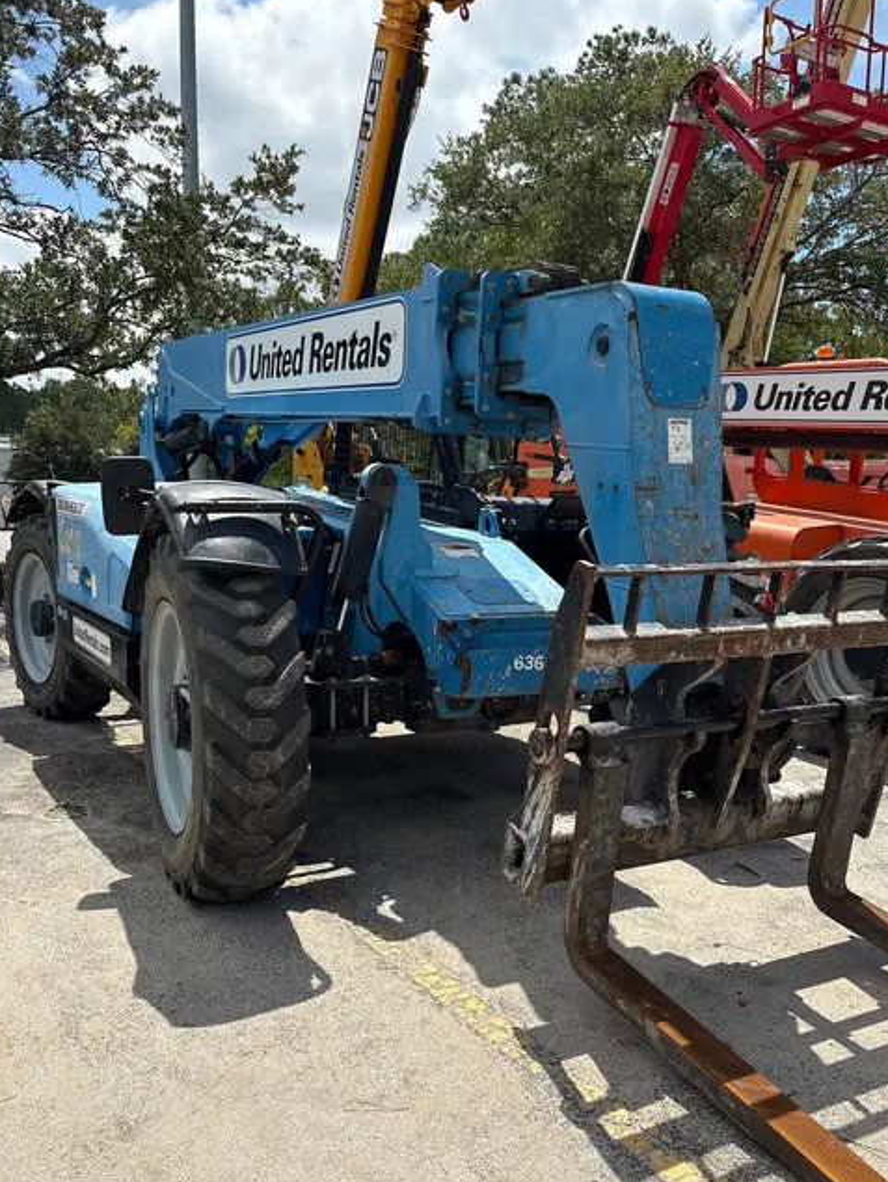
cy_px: 662
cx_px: 465
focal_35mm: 30
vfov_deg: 59.8
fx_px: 1025
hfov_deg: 46.8
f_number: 1.6
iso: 50
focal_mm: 5.96
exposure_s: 1/4065
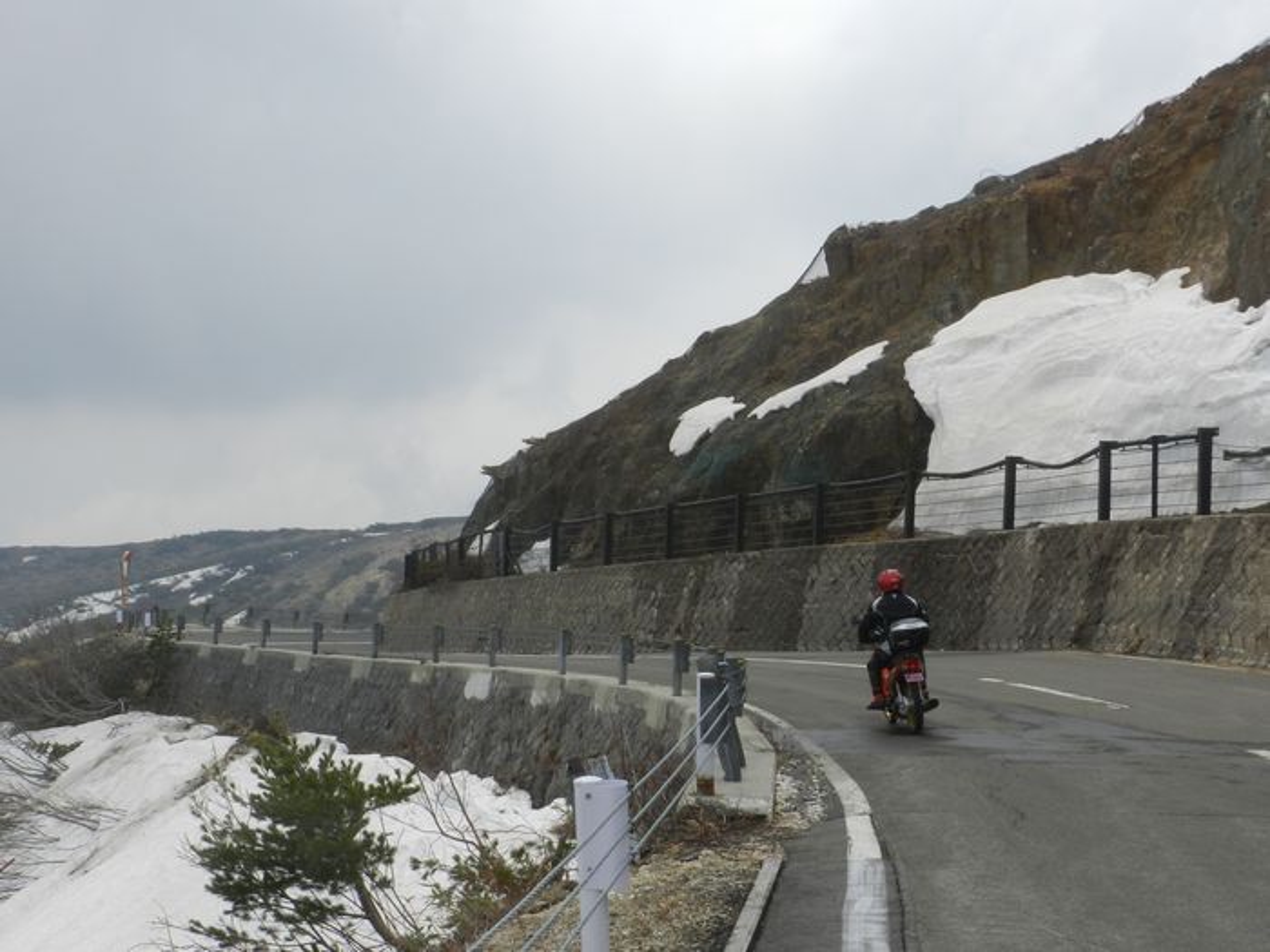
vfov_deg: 31.5
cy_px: 476
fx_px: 1688
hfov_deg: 41.2
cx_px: 635
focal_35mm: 46
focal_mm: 8.1
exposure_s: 1/800
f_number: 6.3
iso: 160
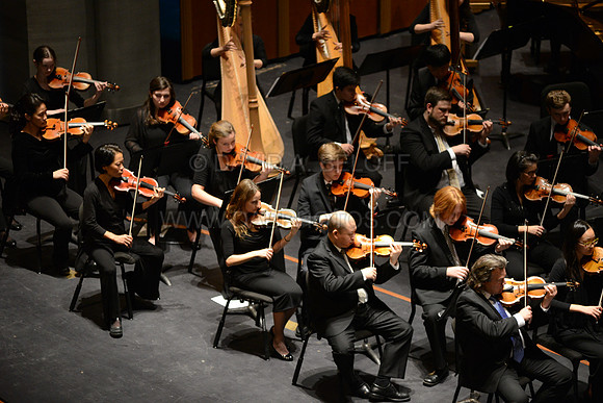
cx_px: 302
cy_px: 202
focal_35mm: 200
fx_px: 3351
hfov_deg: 10.3
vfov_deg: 6.9
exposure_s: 1/250
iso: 3200
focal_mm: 200
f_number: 2.8
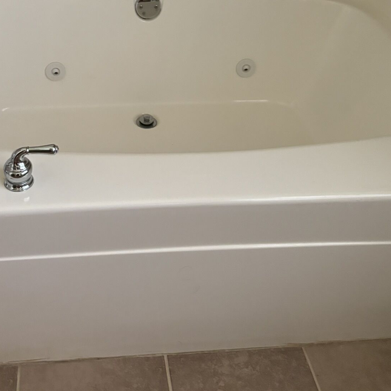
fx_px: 550
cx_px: 139
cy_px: 102
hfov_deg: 38.8
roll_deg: -4.6
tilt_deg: -36.1
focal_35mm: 43
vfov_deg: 38.3
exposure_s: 1/40
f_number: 1.6
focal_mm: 5.96
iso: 400
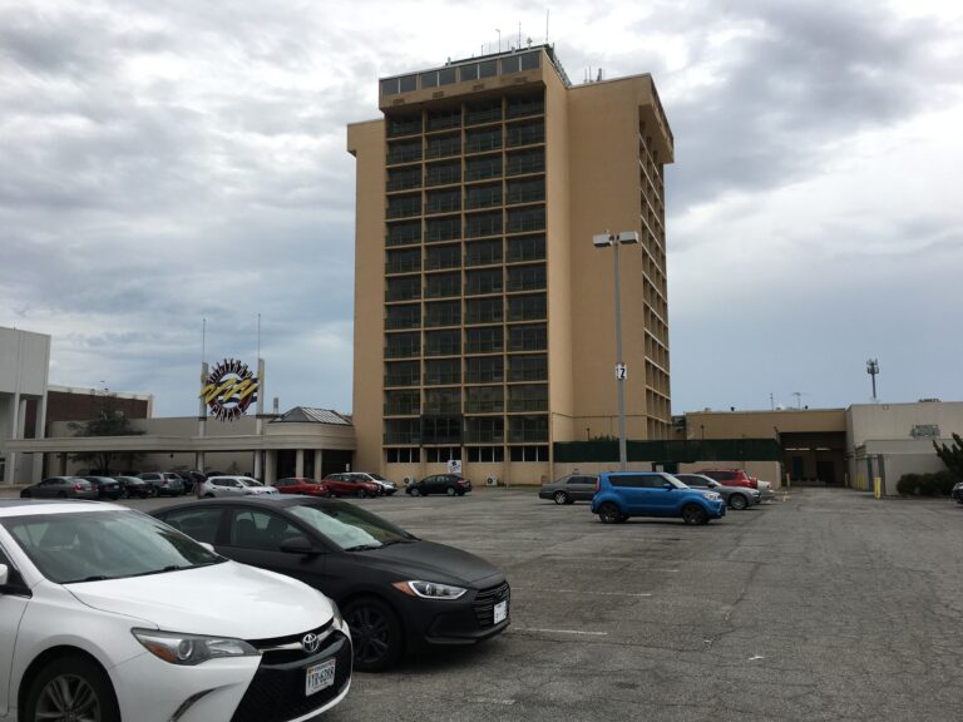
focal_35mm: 29
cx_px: 482
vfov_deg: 48.2
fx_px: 807
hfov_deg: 61.7
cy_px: 361
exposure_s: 1/769
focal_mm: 4.15
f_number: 2.2
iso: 25
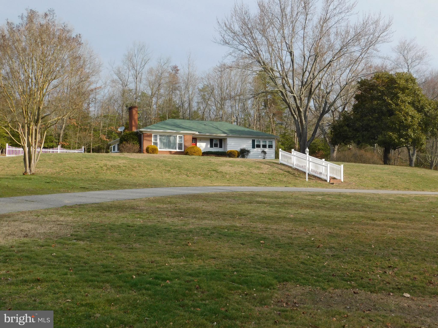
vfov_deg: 36.0
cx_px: 219
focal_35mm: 40
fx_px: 506
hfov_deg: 46.8
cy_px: 164
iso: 125
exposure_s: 1/640
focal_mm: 7.1
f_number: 3.6
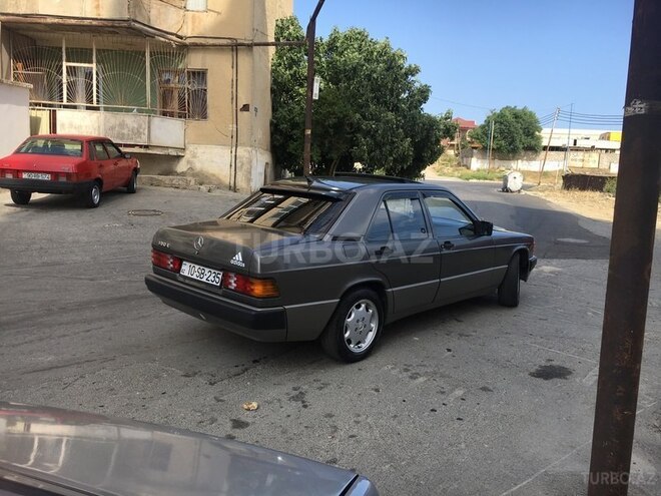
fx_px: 554
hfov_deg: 61.7
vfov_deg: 48.2
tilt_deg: -7.1
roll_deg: -1.7
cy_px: 248
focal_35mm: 29
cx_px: 330
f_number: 2.2
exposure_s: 1/1099
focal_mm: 4.15
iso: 25
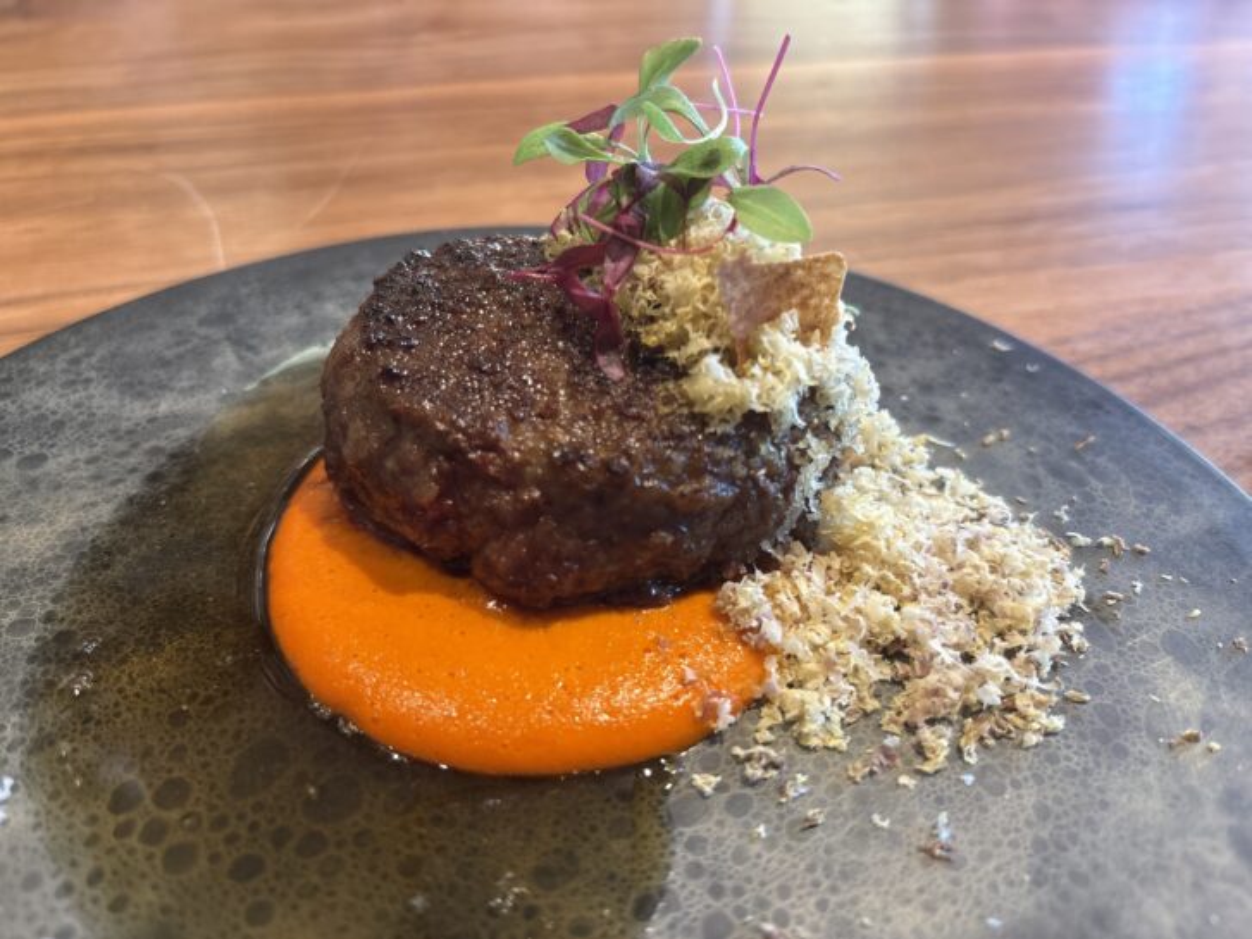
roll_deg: -2.4
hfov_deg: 67.3
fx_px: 940
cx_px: 626
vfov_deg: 53.0
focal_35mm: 26
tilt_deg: -40.3
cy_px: 470
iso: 100
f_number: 1.6
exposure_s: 1/60
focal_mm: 5.96
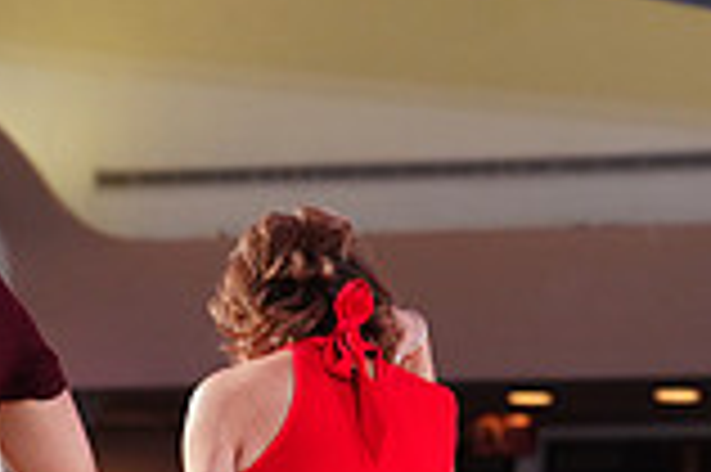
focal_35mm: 389
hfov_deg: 5.3
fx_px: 7675
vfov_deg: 3.5
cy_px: 618
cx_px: 9
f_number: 4.5
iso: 2000
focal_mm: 106
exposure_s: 1/200
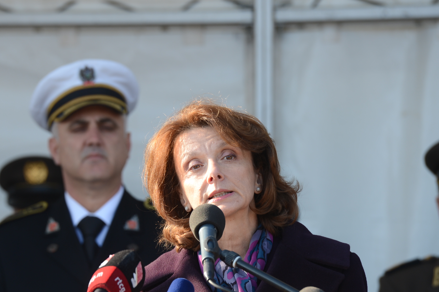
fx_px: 4531
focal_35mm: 372
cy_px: 228
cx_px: 157
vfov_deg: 3.7
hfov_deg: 5.5
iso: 200
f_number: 5
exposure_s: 1/320
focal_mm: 200
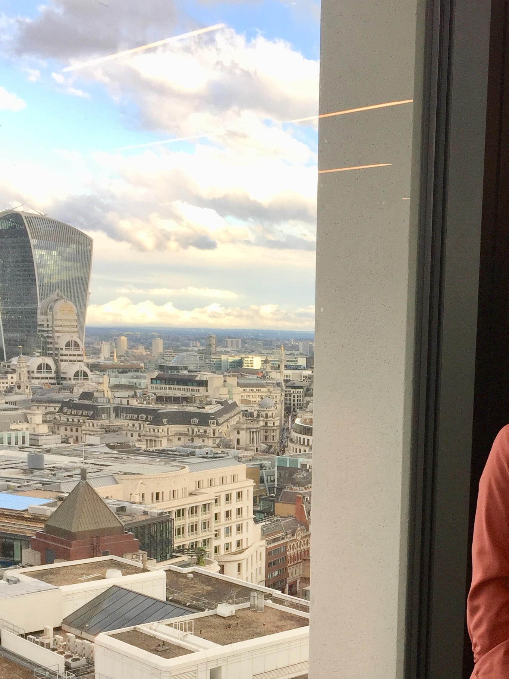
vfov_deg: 36.1
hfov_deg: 27.7
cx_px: 377
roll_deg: -1.3
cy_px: 498
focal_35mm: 52
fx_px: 1019
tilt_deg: -6.8
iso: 32
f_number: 2.2
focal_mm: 4.15
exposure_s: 1/234
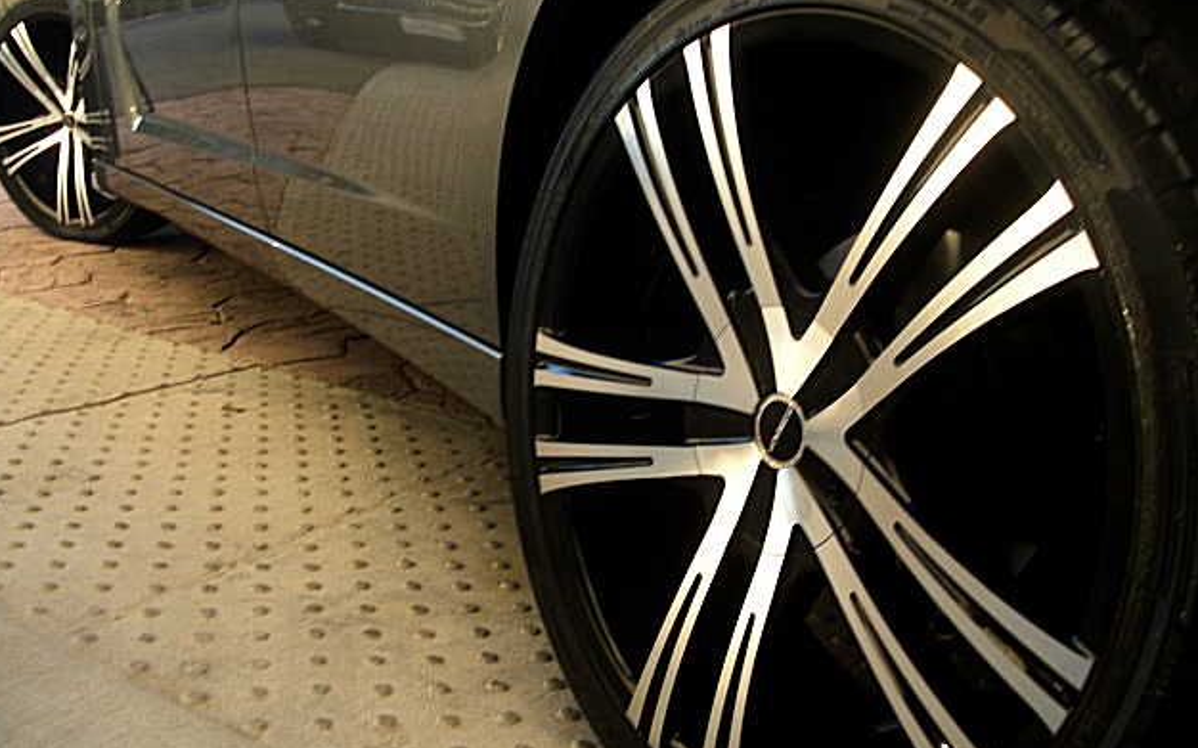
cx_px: 589
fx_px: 1273
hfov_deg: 50.4
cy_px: 388
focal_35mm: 39
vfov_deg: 32.8
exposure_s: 1/60
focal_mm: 6.3
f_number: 2.8
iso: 50
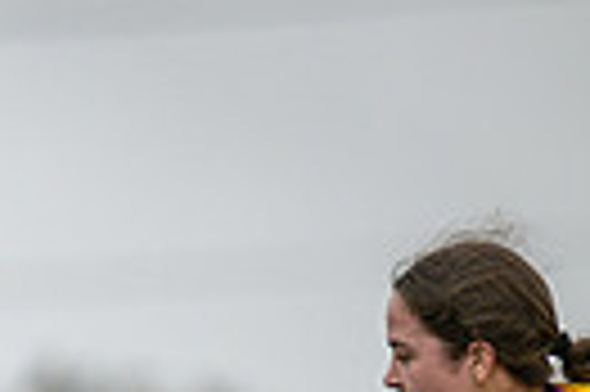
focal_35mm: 1195
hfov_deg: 1.7
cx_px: -473
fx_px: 19560
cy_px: 750
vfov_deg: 1.1
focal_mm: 270
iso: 320
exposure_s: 1/1000
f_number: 2.8
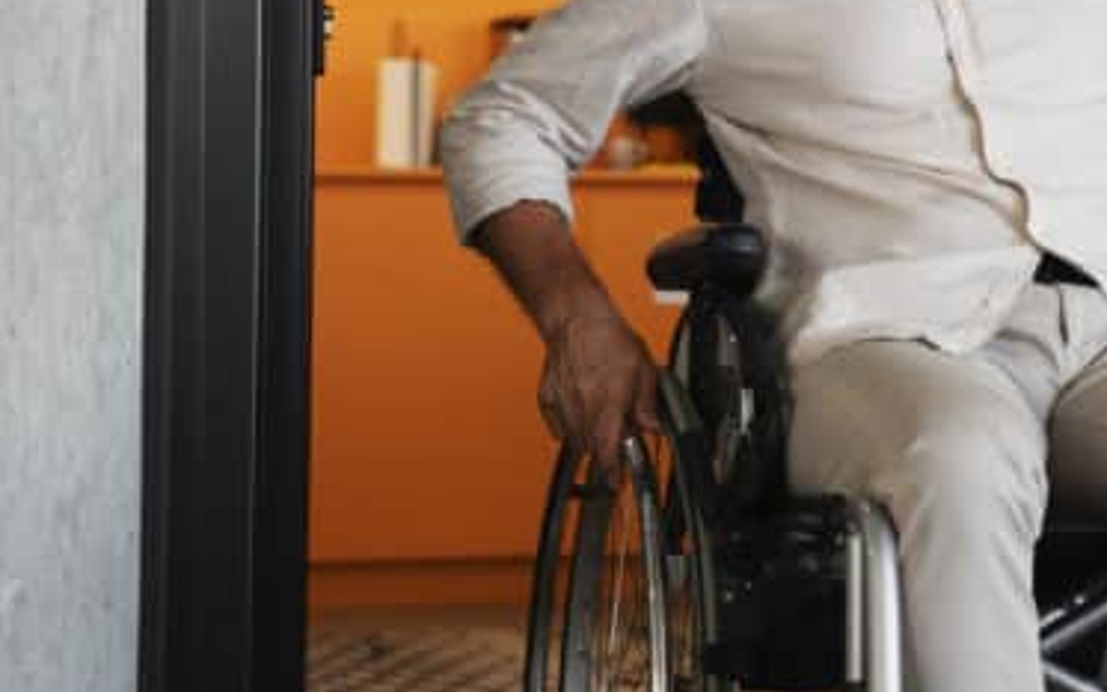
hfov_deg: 14.3
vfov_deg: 9.3
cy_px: 168
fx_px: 4223
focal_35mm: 140
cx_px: 1439
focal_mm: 50
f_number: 2.8
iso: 500
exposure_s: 1/250
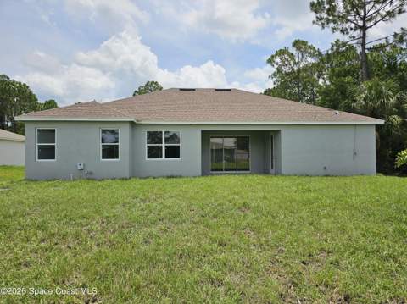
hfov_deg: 74.0
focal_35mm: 23
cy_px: 152
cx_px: 204
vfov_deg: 58.8
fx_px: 270
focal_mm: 6.3
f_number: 1.7
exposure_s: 1/1384
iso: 10
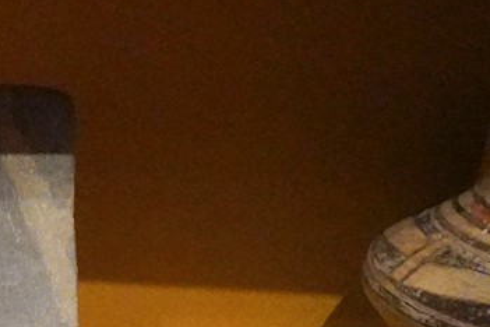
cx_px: -423
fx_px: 2327
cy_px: 200
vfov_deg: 8.0
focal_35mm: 171
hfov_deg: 11.1
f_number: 4.5
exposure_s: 1/100
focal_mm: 30
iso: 16000
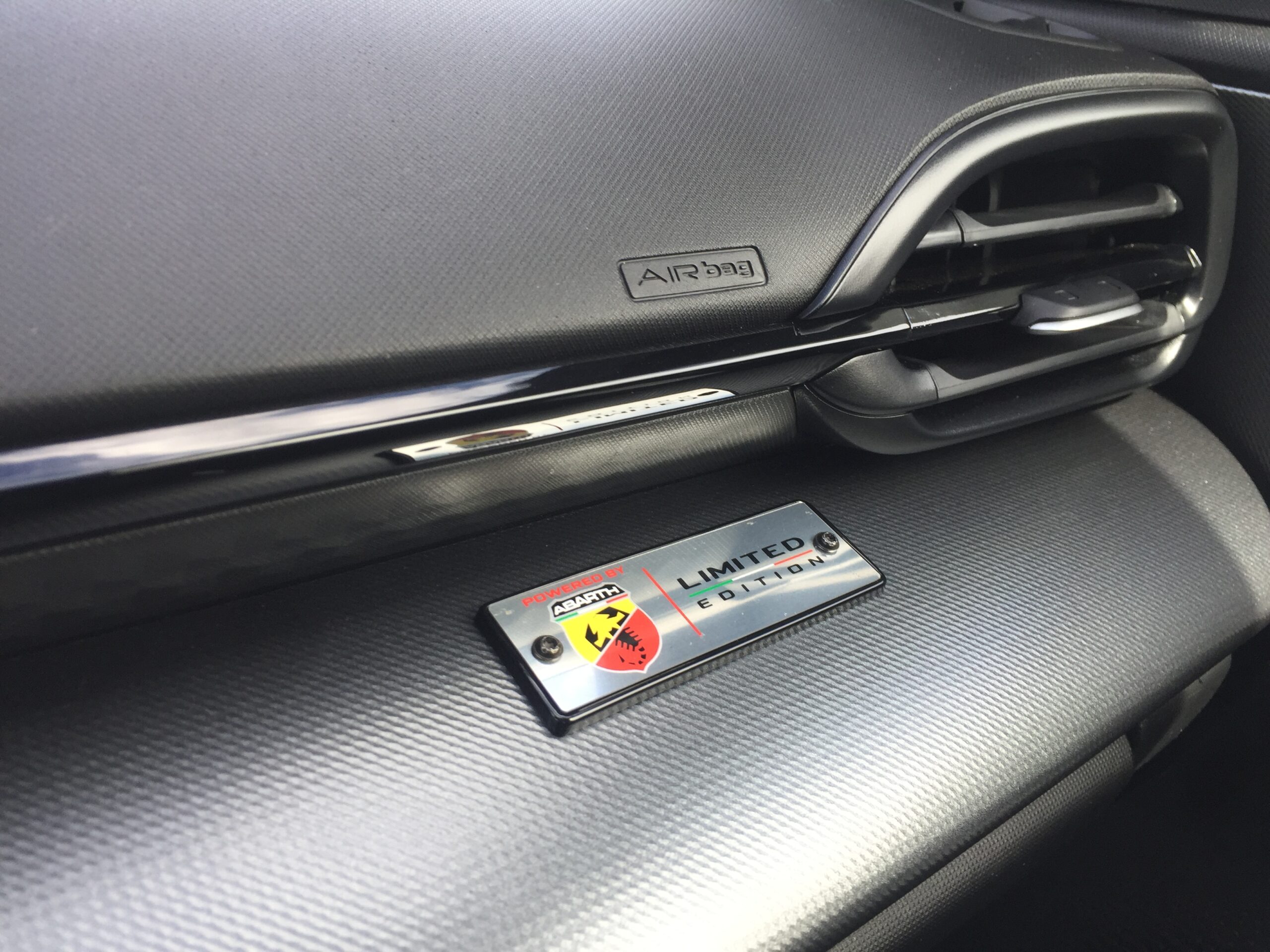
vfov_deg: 48.2
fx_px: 1064
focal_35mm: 29
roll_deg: -0.9
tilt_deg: -17.6
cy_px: 476
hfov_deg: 61.7
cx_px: 635
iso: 32
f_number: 2.2
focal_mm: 4.15
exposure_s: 1/201
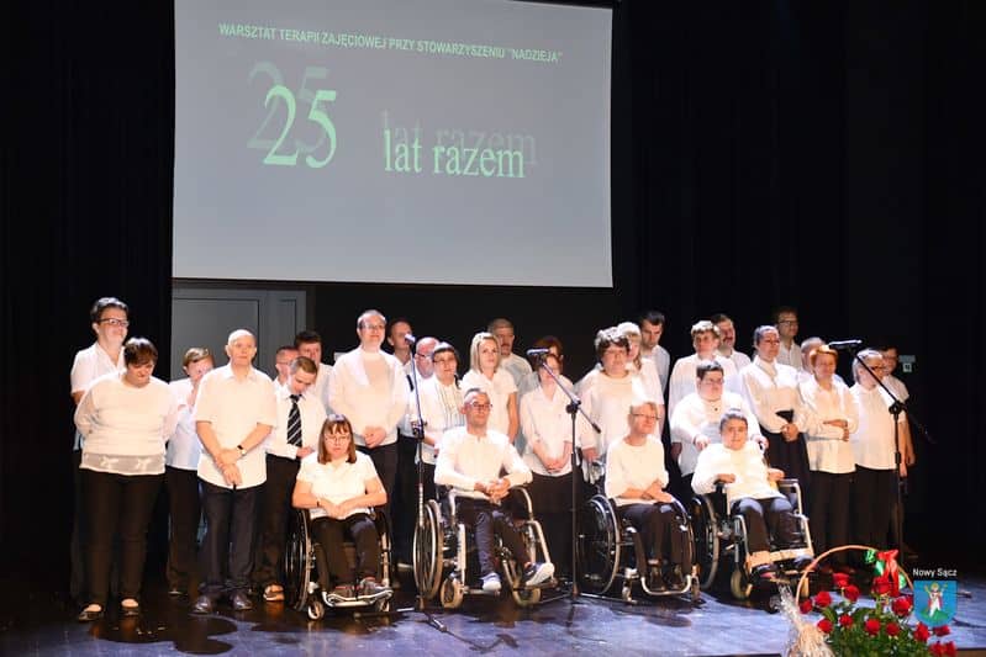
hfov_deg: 41.1
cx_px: 493
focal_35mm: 48
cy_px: 328
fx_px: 1315
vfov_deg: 28.1
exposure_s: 1/60
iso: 1250
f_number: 4
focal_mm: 32
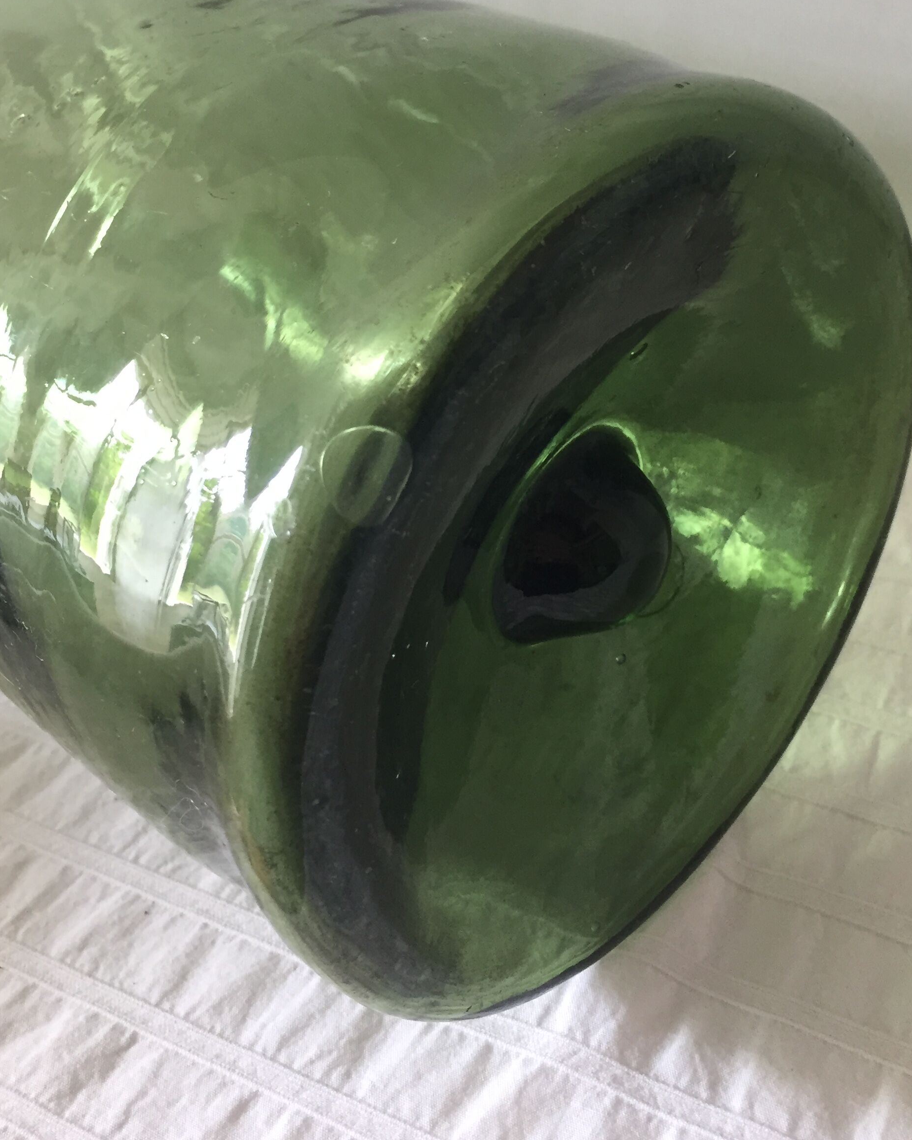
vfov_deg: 45.3
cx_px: 477
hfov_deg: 37.3
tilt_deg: -31.7
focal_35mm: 40
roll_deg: +7.7
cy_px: 406
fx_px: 1350
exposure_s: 1/33
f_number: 2.2
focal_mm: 4.15
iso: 80
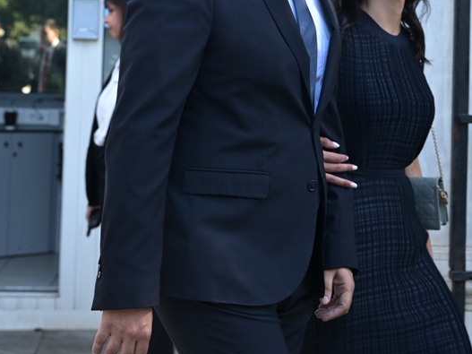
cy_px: 42
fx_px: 1254
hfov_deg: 21.3
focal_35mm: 92
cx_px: 290
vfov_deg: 15.9
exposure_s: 1/400
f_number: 4
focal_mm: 42
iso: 500
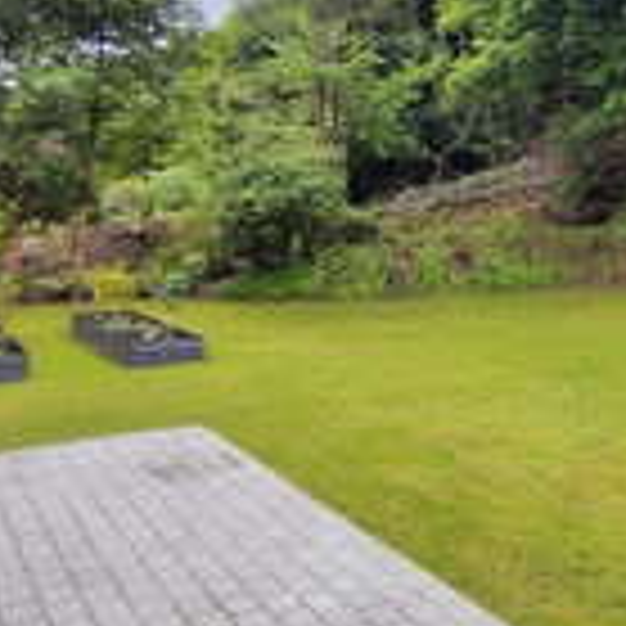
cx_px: 646
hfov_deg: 38.2
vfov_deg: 41.9
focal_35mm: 38
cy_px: 122
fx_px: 777
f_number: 2.2
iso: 100
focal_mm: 1.66
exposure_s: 1/231
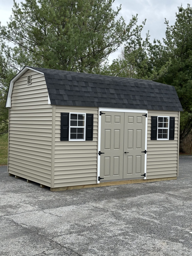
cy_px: 128
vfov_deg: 39.7
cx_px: 96
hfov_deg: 30.3
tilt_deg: -2.0
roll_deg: +0.0
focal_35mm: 48
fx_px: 355
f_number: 1.78
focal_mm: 6.86
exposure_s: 1/1376
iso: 64
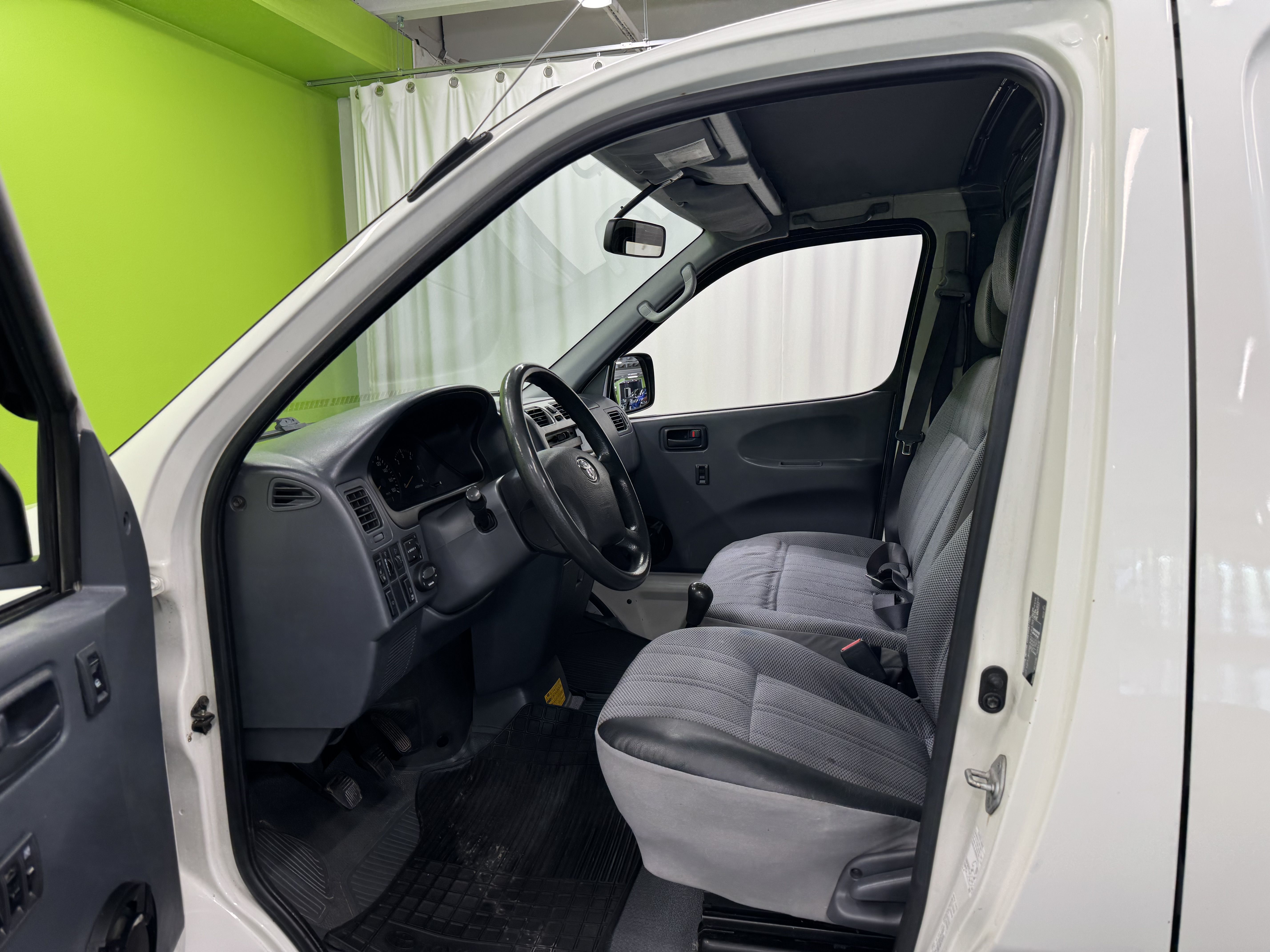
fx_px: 881
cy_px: 476
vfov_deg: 56.8
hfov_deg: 71.6
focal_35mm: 24
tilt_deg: -8.4
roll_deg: +0.1
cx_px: 635
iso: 64
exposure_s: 1/100
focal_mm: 6.76
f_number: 1.78
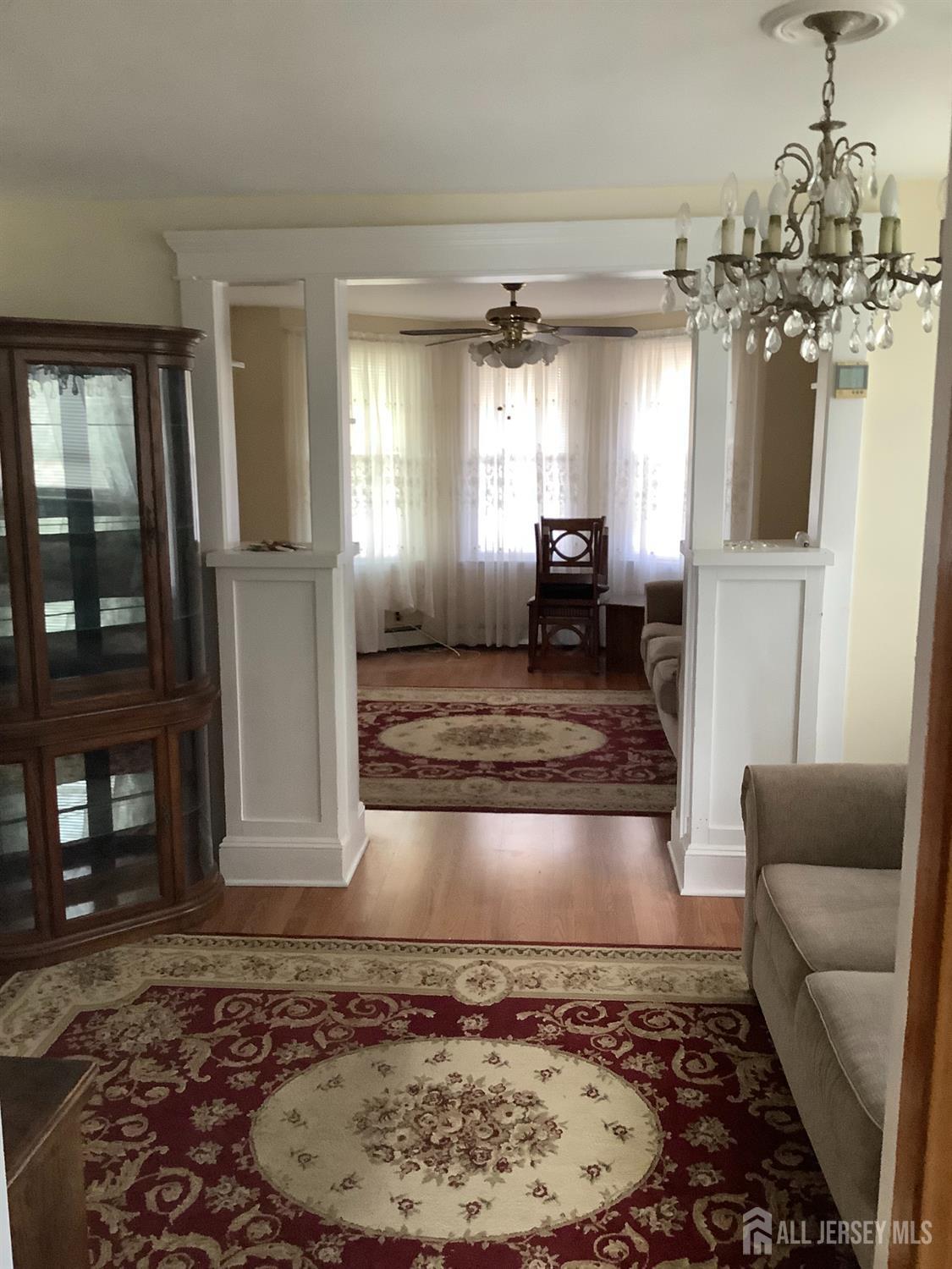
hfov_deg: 45.4
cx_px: 476
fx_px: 1137
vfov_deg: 58.4
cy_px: 634
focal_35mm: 31
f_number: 2.4
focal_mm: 3.3
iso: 320
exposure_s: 1/40
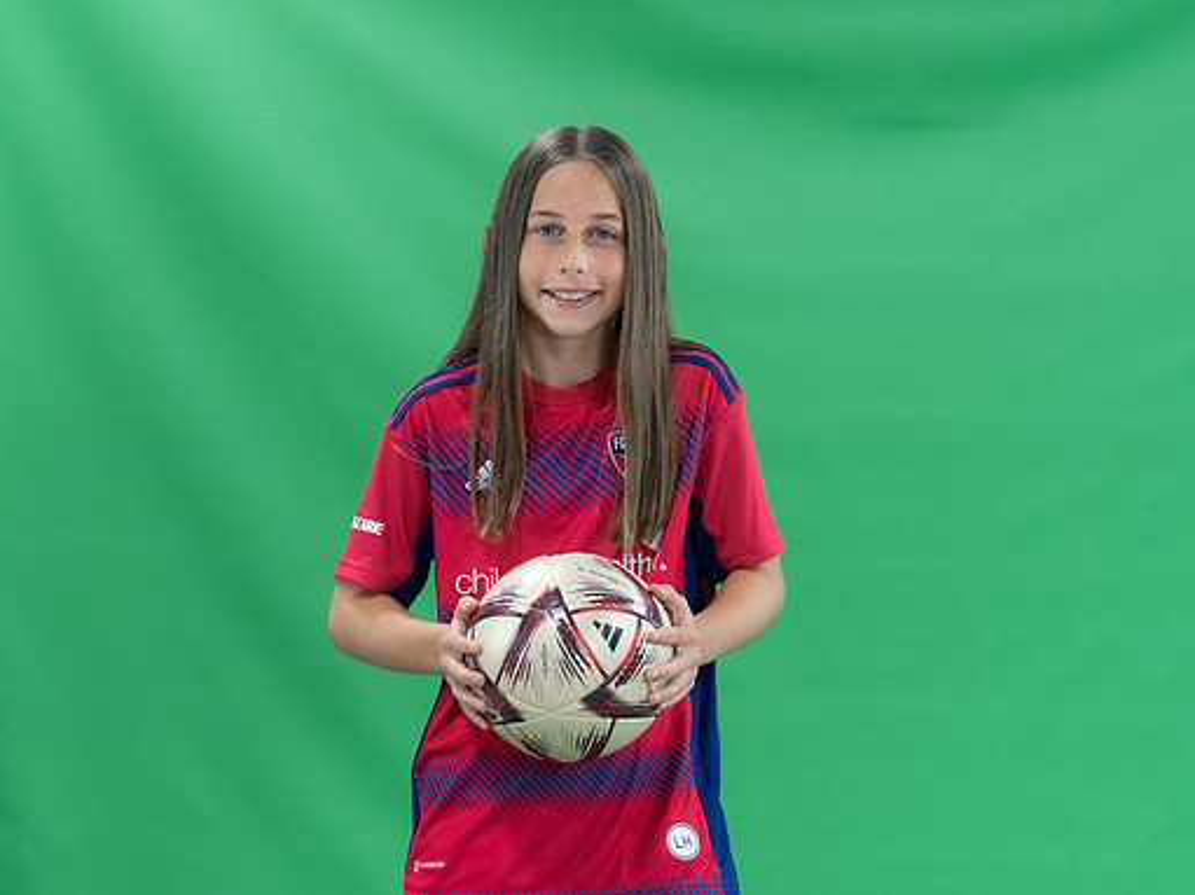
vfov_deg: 8.9
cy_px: 445
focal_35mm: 166
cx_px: 582
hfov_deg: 11.9
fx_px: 5729
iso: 1000
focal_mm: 152
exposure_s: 1/250
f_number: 2.8
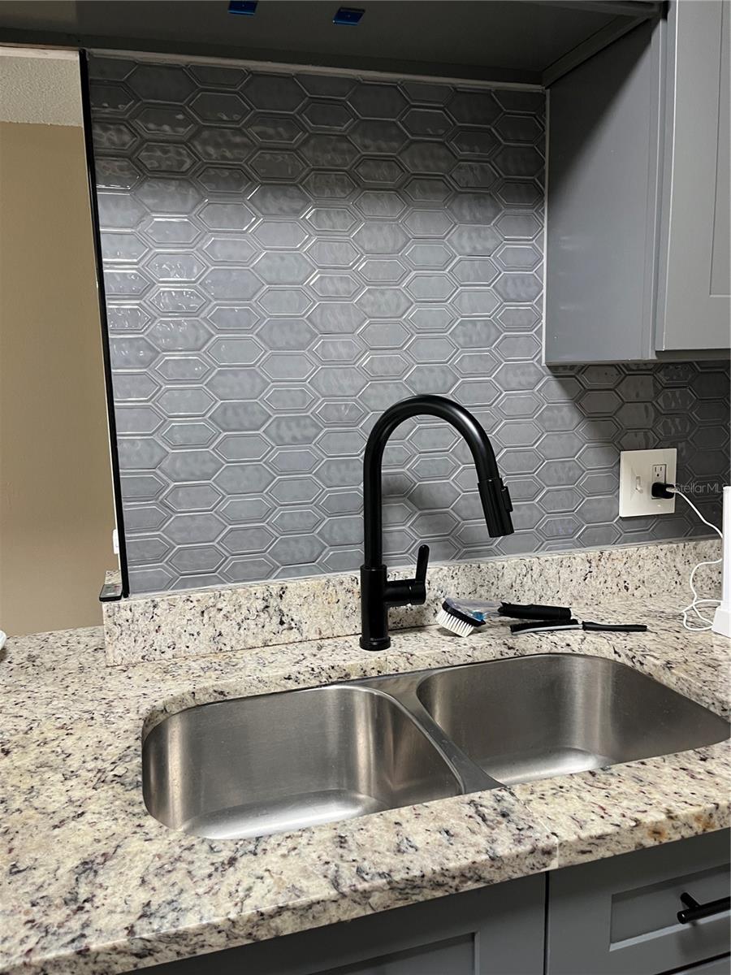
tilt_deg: -9.5
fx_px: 732
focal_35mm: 26
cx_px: 366
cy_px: 488
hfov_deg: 53.1
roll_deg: +0.9
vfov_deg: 67.3
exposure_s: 1/60
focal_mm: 5.1
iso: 250
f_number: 1.6
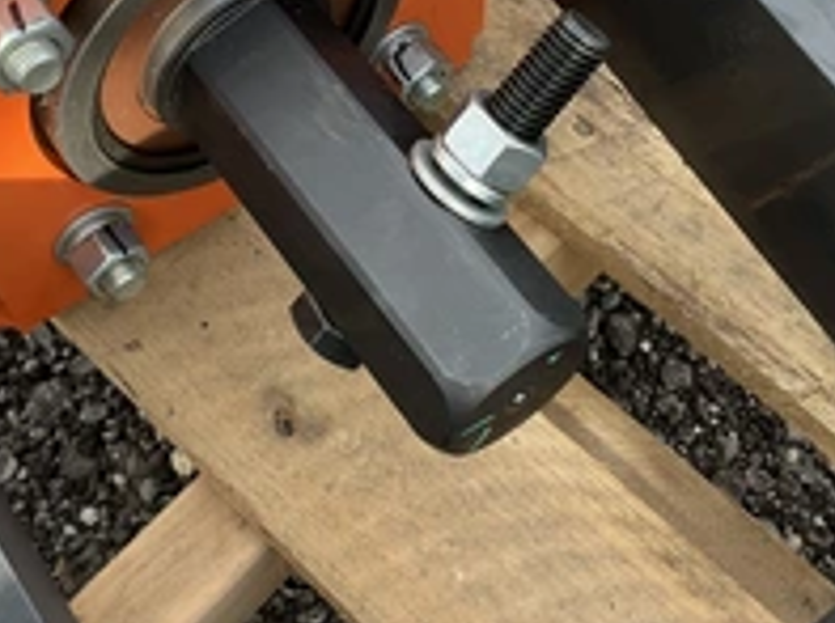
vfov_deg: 24.5
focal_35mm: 59
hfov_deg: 32.7
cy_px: 165
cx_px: 386
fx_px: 1421
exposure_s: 1/205
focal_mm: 3
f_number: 1.8
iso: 25
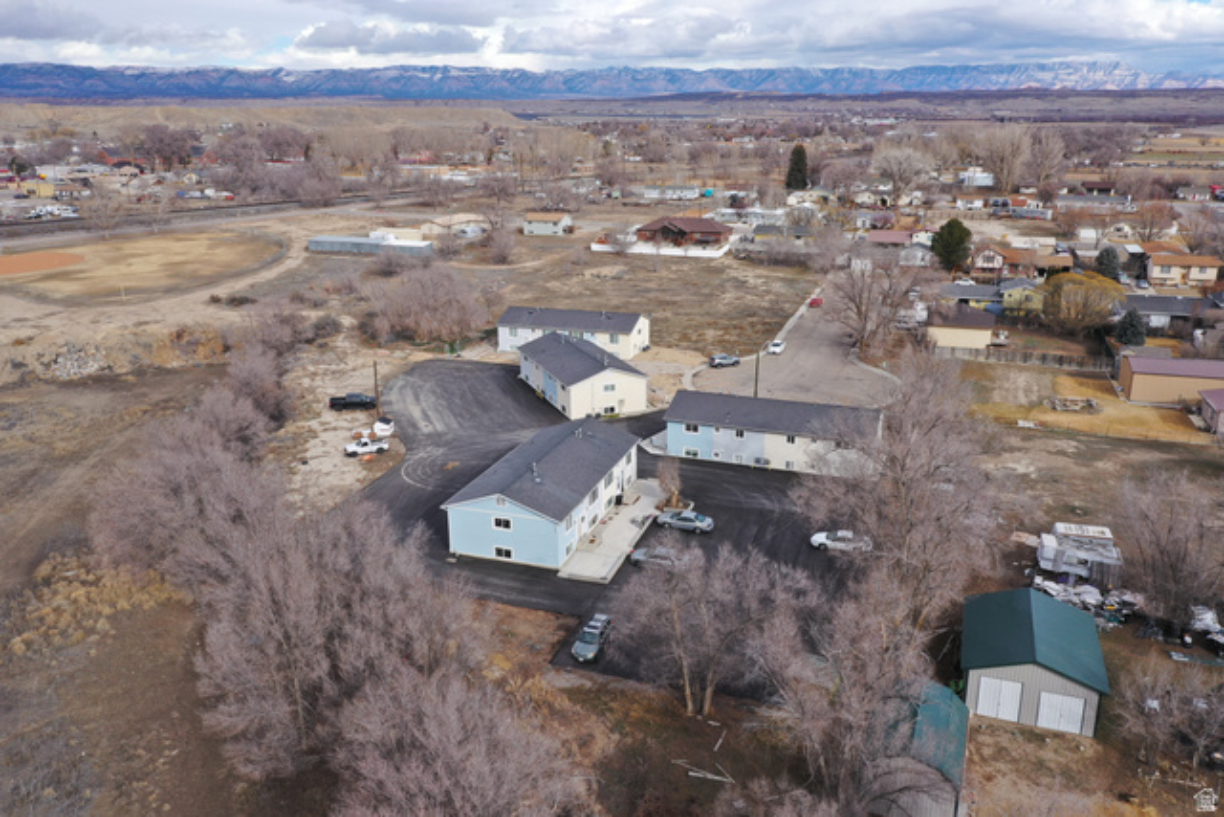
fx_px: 952
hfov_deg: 65.5
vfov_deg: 46.4
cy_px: 408
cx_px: 612
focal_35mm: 28
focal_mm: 10.26
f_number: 8
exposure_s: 1/160
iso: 100
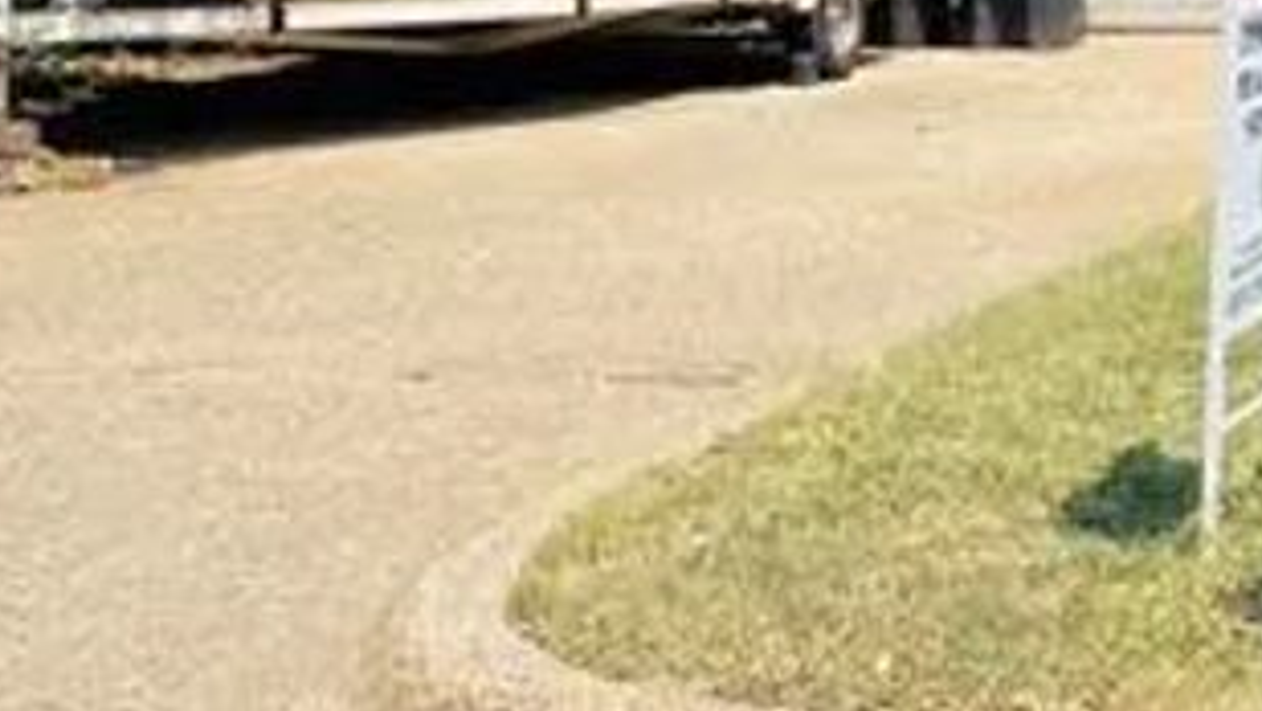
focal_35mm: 94
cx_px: 1960
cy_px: -327
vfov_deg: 12.3
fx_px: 3146
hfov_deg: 19.4
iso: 32
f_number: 1.8
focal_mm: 4.25
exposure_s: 1/2028
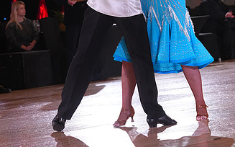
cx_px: 137
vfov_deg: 5.8
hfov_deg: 9.3
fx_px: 1447
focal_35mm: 226
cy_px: -24
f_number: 5.6
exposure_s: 1/100
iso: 1250
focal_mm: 125
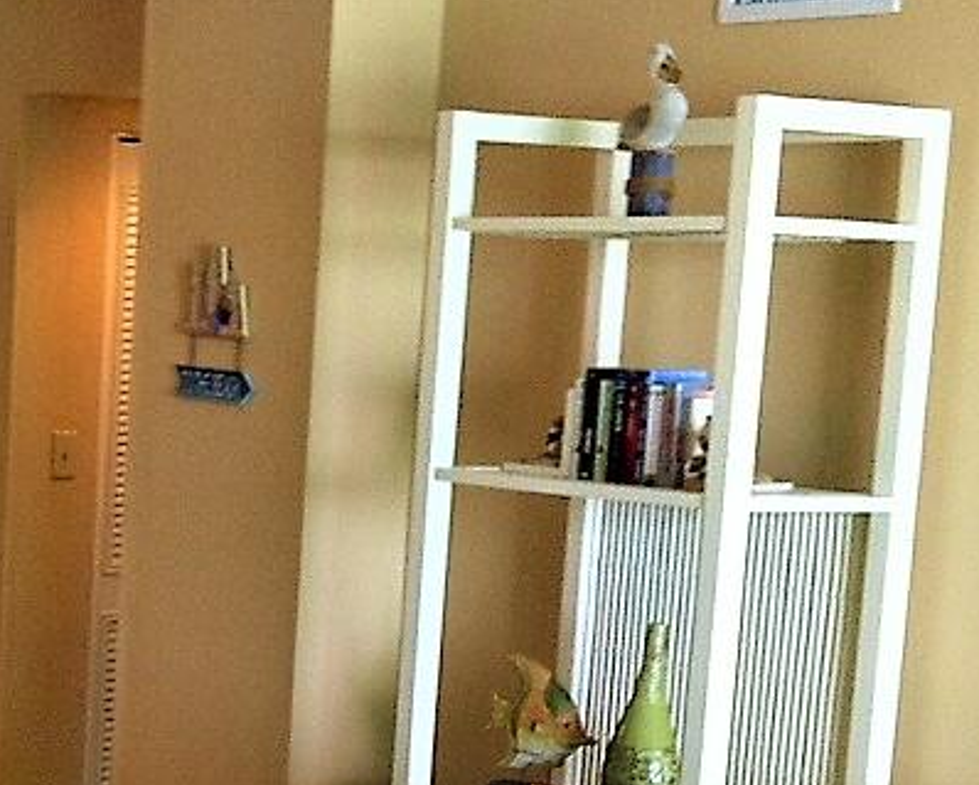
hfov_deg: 16.6
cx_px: -160
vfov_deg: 13.6
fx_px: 3219
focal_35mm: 111
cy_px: 856
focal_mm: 3.85
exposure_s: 1/33
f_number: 2.8
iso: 80
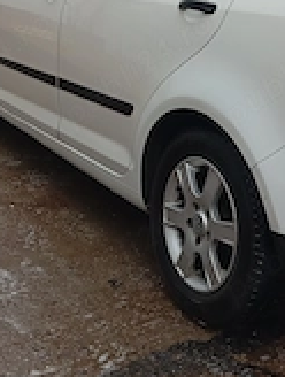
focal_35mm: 68
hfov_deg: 21.5
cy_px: 106
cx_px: 218
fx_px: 743
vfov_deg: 28.2
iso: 115
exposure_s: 1/100
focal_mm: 4.22
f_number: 1.8
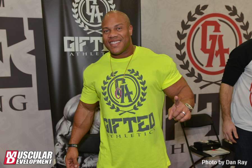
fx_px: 245
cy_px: 84
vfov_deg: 37.9
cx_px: 126
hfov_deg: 54.4
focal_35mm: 35
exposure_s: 1/50
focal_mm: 35
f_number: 5
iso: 800
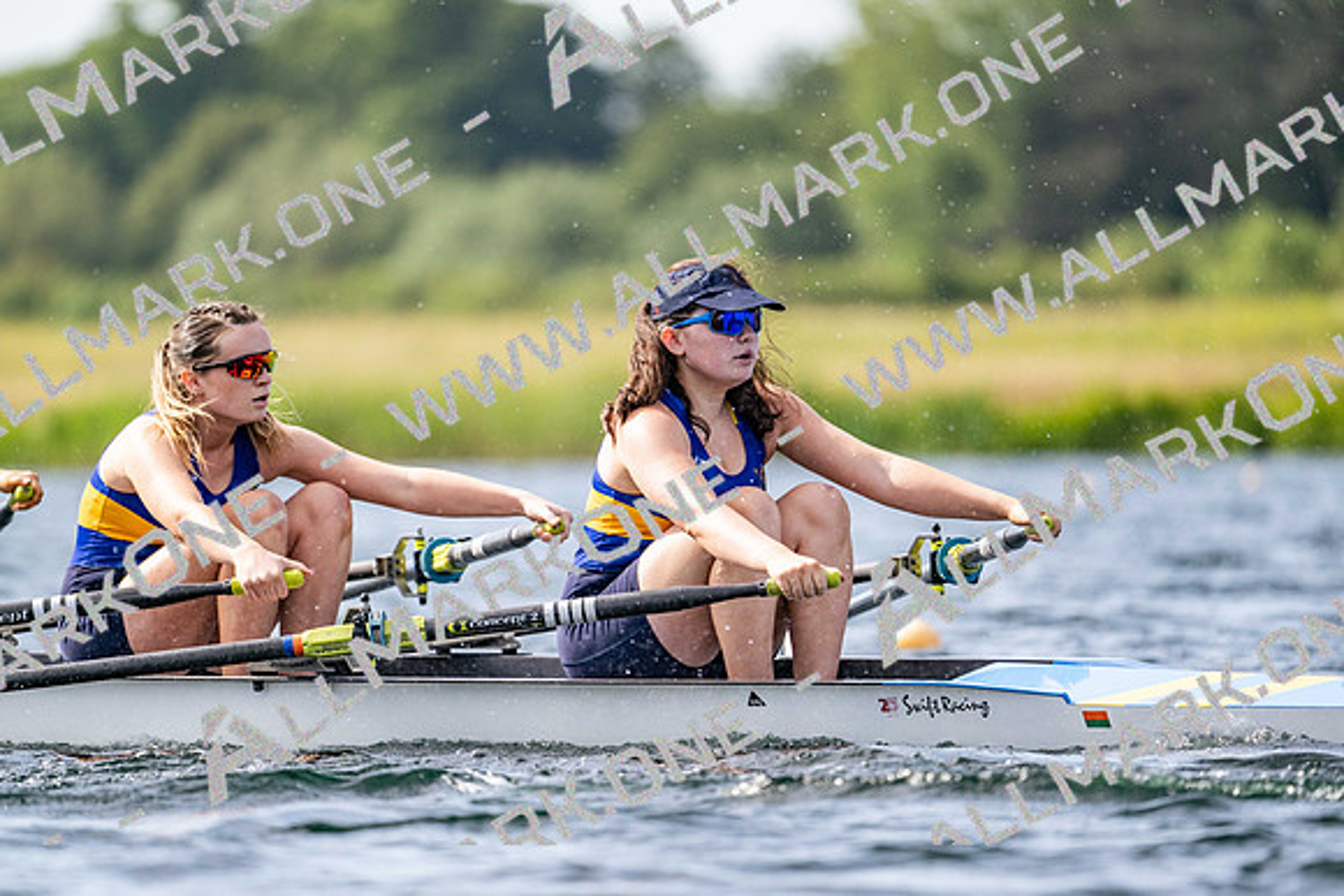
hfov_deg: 5.2
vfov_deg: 3.4
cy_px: 448
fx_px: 14936
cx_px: 672
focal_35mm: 400
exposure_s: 1/2500
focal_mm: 400
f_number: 4.5
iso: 360
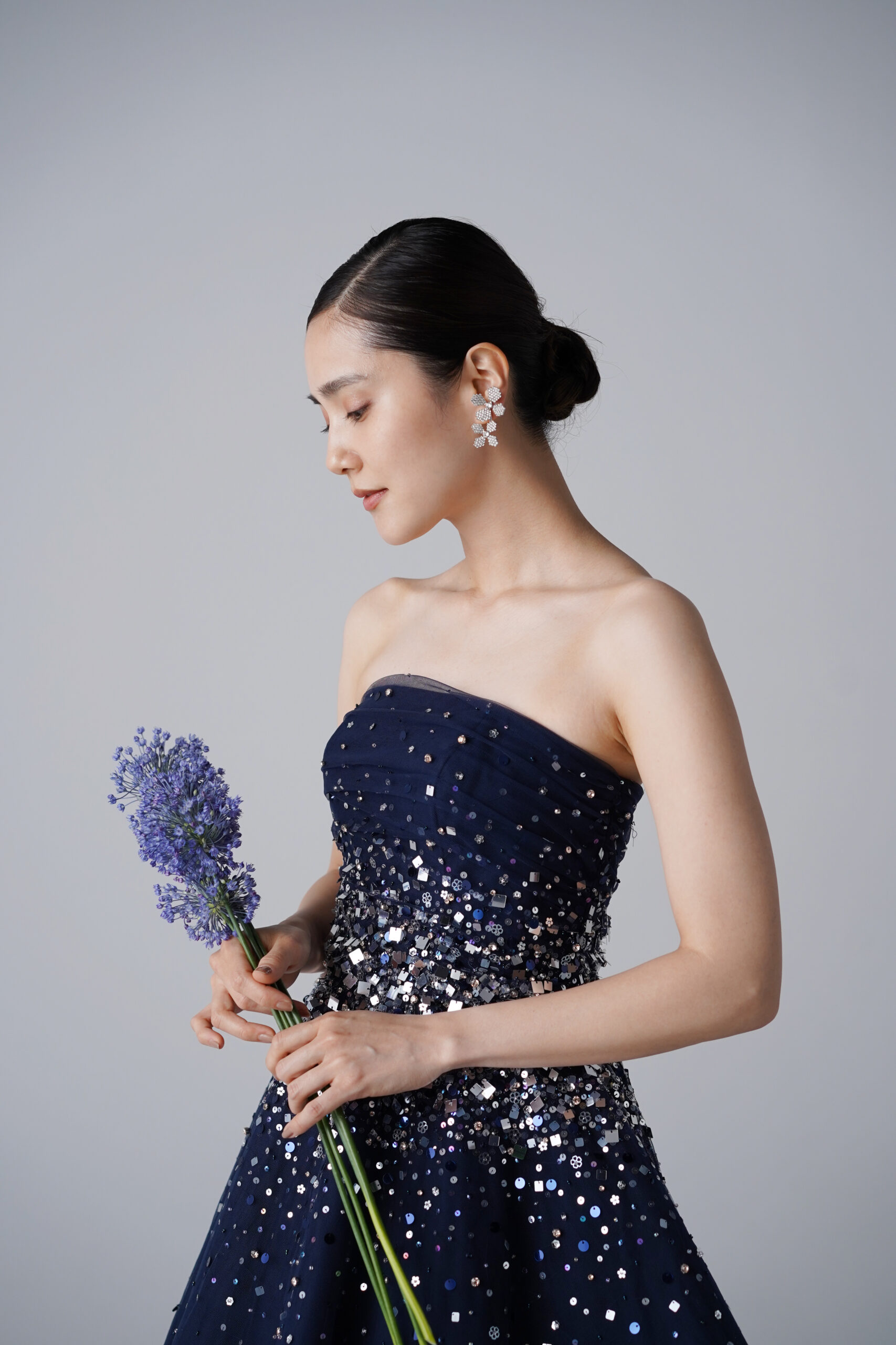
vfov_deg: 36.2
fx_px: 2053
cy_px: 672
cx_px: 448
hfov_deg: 24.6
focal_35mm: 55
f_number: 4
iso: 640
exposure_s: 1/200
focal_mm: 55
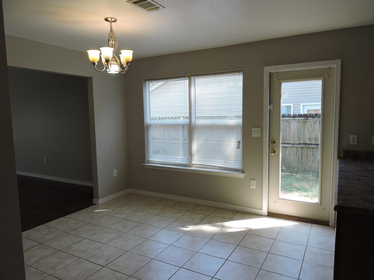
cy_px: 140
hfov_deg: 71.6
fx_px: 259
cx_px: 187
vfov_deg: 56.8
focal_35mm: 24
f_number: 3.3
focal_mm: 4.3
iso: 100
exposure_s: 1/60
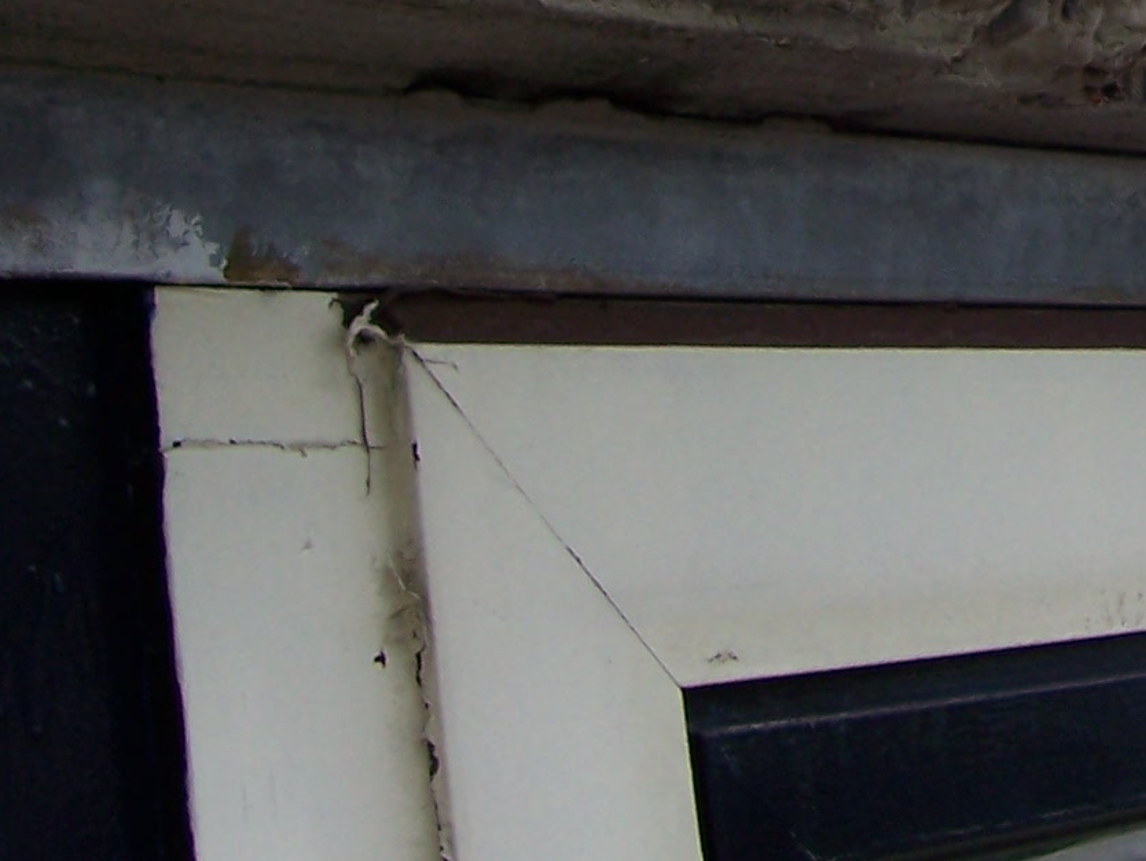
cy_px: -391
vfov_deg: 13.4
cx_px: 1417
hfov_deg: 17.7
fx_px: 3477
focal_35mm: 105
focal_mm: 5.6
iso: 80
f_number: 5.6
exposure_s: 1/250
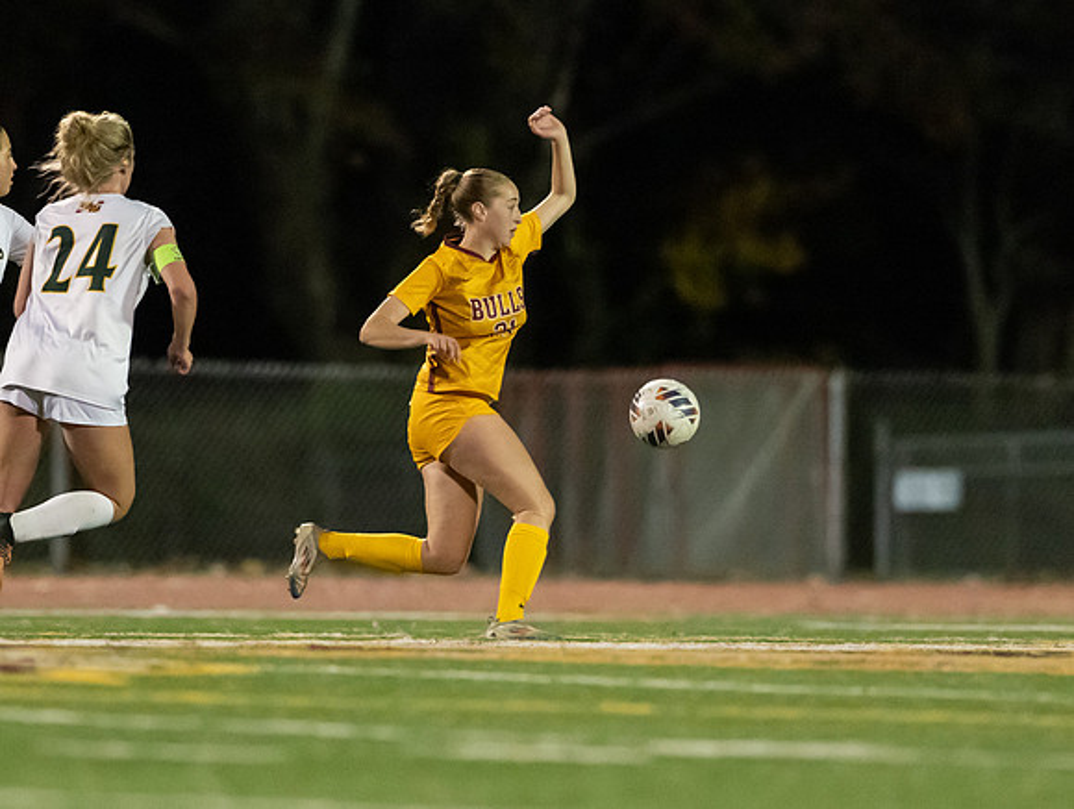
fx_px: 17768
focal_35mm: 572
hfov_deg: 3.5
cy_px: 420
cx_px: 503
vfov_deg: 2.6
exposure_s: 1/1000
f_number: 2.8
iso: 16000
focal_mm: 300
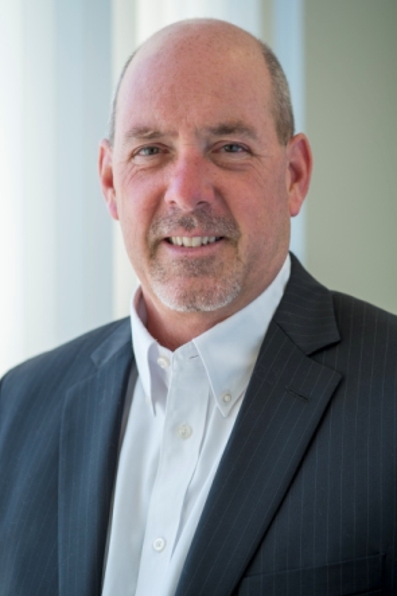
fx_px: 1506
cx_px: 200
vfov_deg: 22.4
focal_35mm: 91
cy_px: 296
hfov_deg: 15.0
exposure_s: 1/125
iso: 200
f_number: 2.8
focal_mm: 60
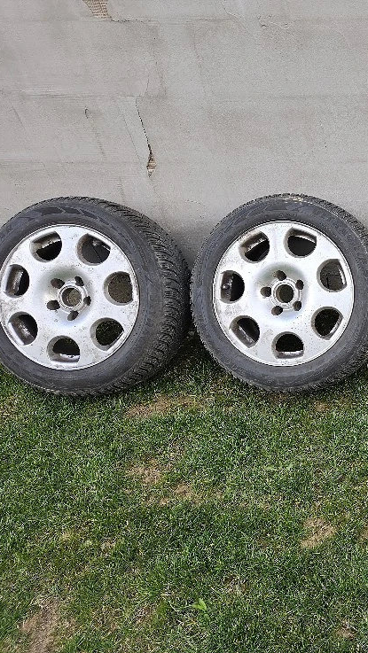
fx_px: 589
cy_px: 325
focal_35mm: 34
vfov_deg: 58.0
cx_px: 434
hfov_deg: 30.0
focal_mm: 5.4
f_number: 1.8
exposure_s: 1/182
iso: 32
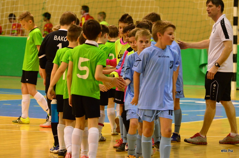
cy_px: 79
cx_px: 120
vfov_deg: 5.9
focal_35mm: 232
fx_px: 1540
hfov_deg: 8.9
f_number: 4.8
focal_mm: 155
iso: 4000
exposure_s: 1/320
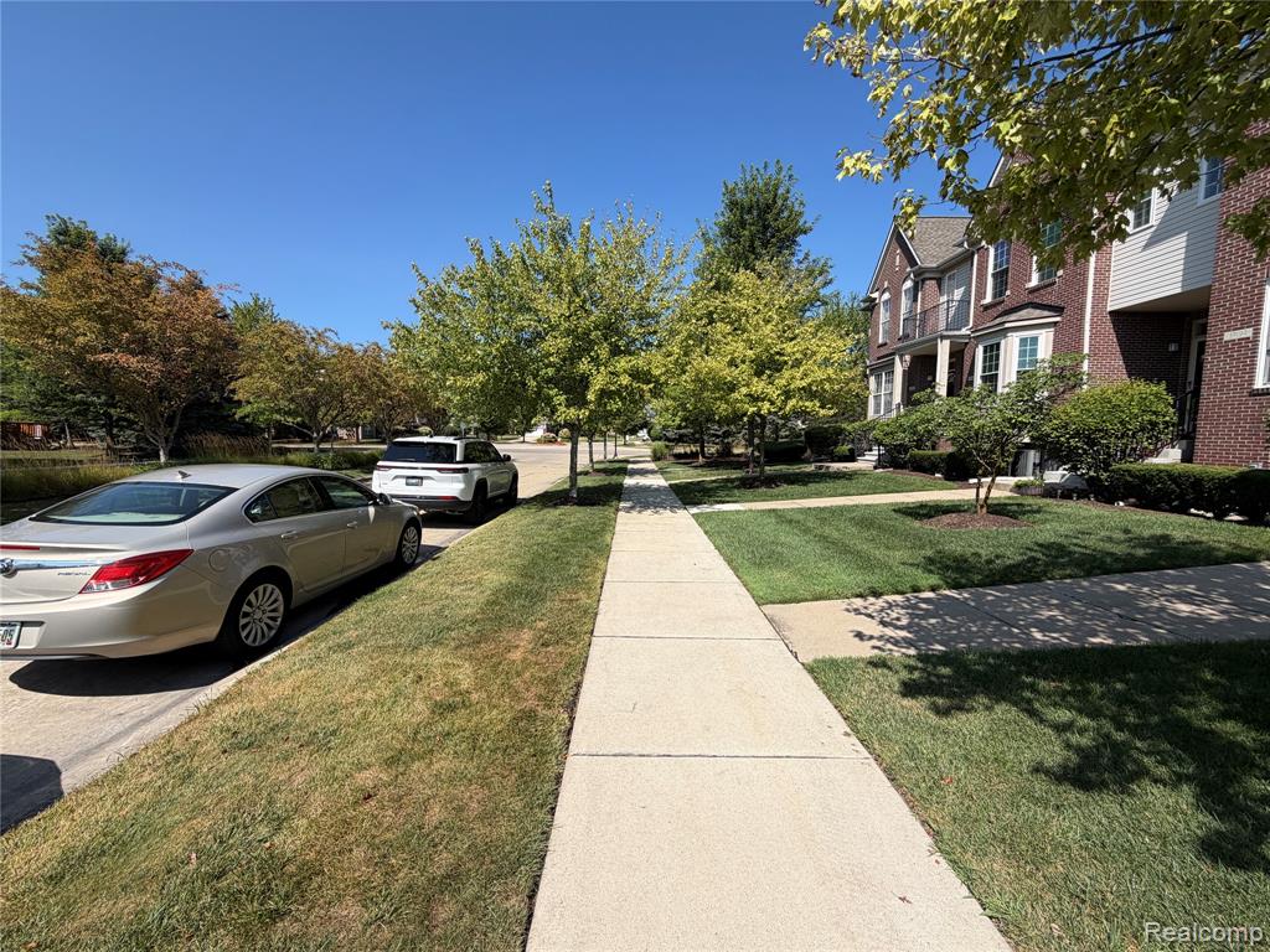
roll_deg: -2.5
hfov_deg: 102.1
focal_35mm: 14
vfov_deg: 85.7
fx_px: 514
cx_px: 635
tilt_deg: -4.7
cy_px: 476
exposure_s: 1/888
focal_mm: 2.22
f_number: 2.2
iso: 25
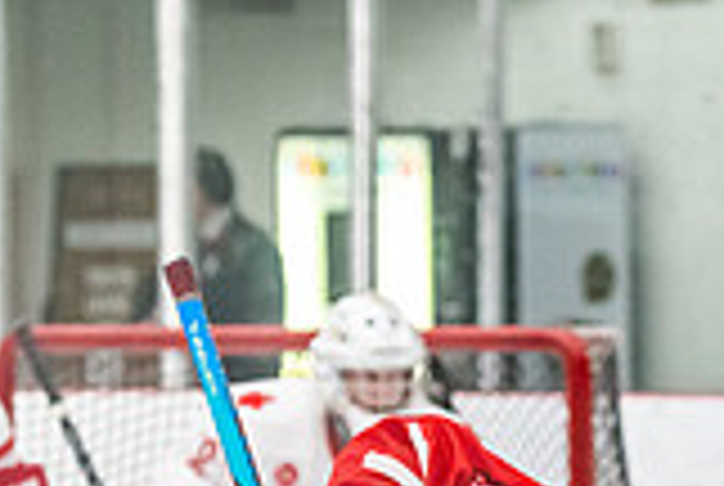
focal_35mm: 404
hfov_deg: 5.1
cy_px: 866
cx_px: 623
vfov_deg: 3.4
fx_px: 8140
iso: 4000
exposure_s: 1/800
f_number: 2.8
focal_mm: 98
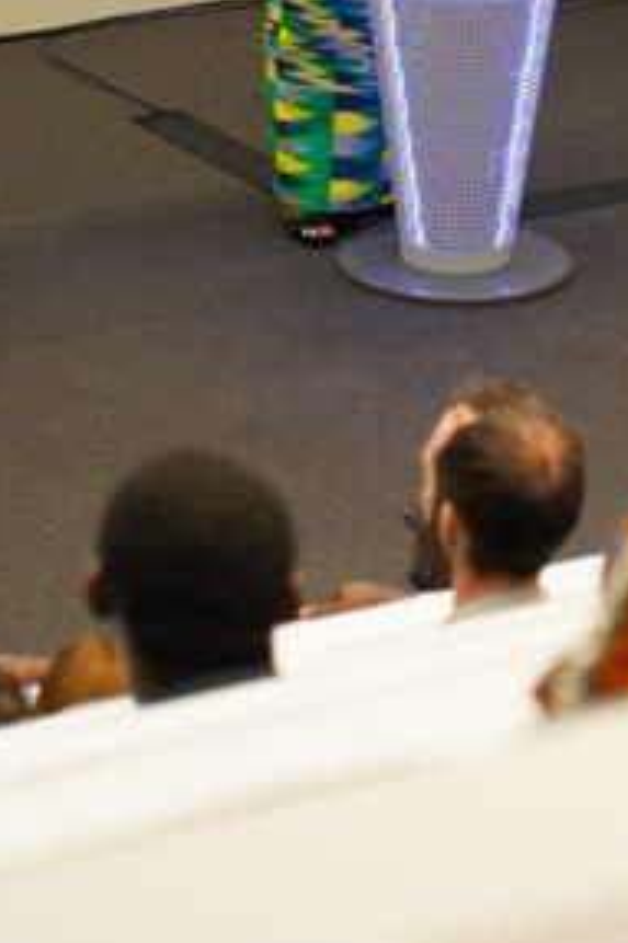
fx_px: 7021
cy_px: -164
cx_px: 265
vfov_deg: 7.6
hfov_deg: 5.1
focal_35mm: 268
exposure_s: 1/80
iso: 1600
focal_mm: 75
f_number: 2.8
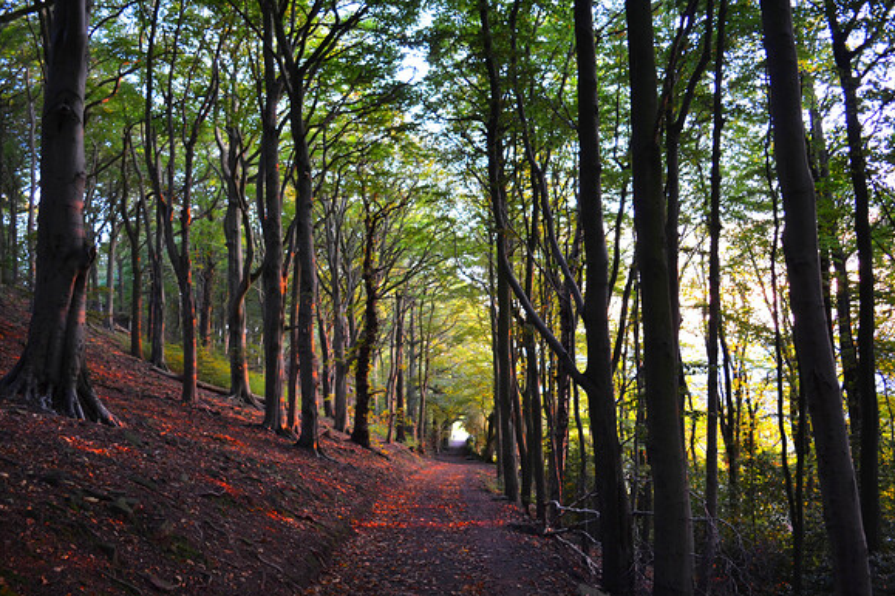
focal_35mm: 28
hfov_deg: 65.5
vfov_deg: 46.4
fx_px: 696
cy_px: 307
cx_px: 450
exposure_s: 1/15
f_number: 3.5
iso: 720
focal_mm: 18
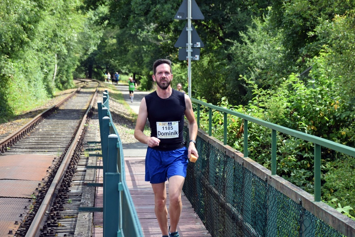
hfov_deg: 19.5
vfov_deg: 13.0
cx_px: 178
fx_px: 1035
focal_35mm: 105
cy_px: 118
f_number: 8
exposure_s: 1/250
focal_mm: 70
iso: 400
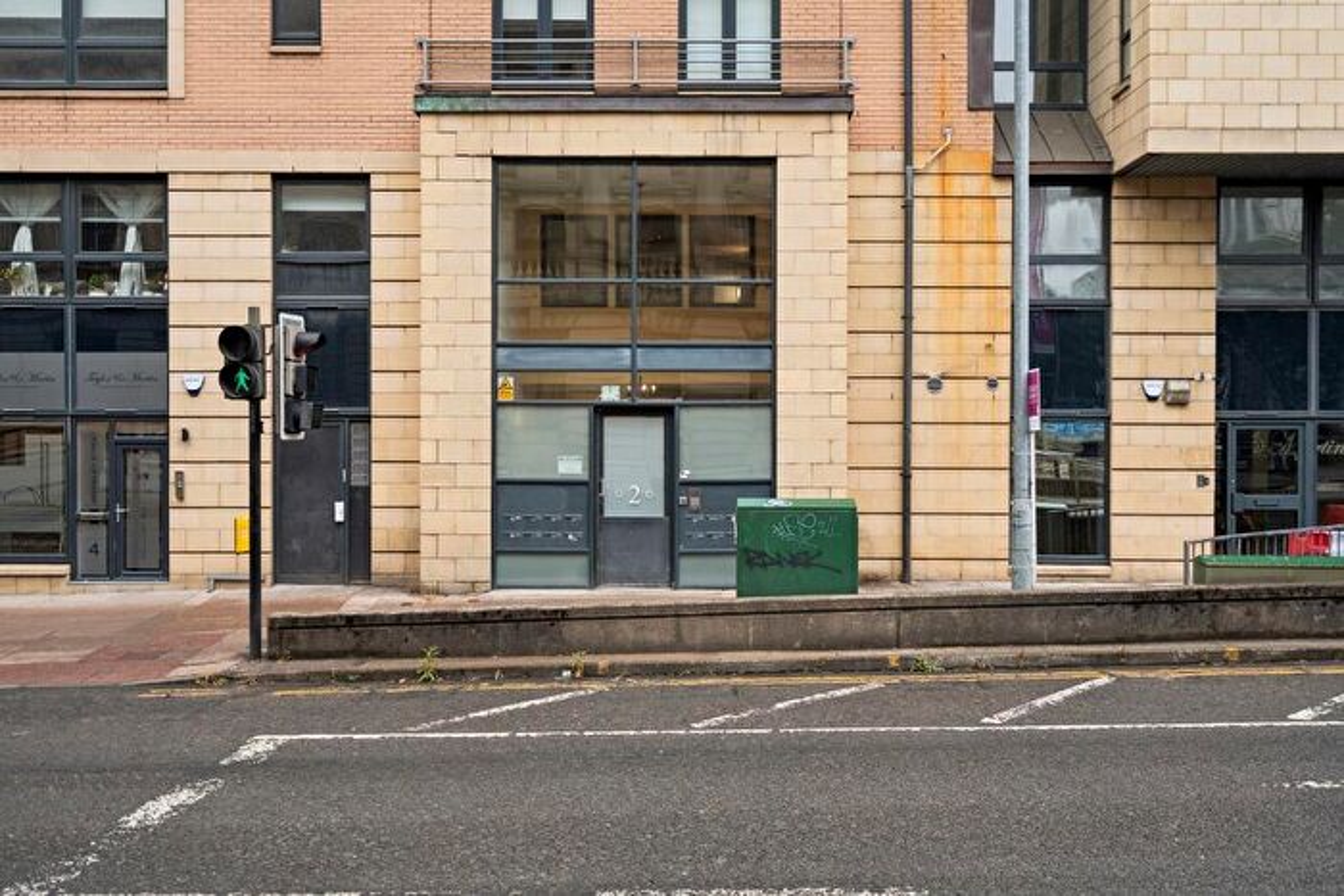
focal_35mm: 35
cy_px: 448
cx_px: 672
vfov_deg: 37.9
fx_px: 1307
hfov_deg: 54.4
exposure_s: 1/500
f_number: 4
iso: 250
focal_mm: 35
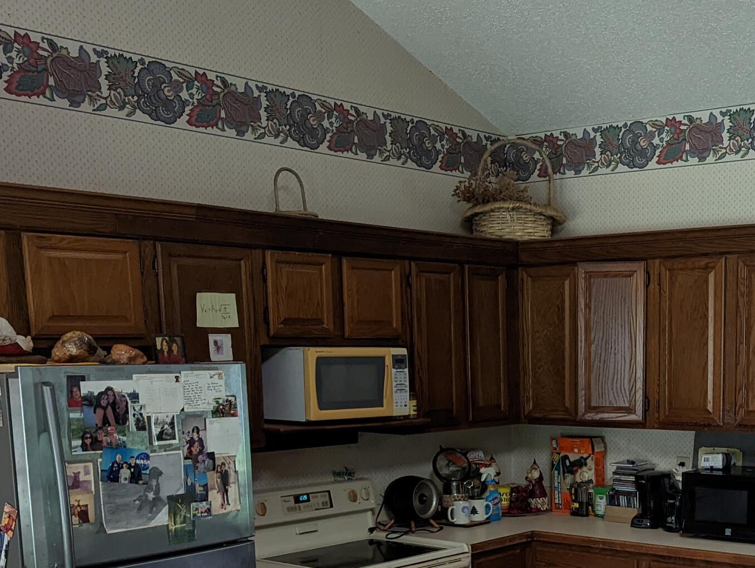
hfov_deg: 35.3
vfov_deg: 26.6
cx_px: 572
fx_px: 1157
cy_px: 517
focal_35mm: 53
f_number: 1.85
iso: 374
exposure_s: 1/40
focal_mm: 6.81
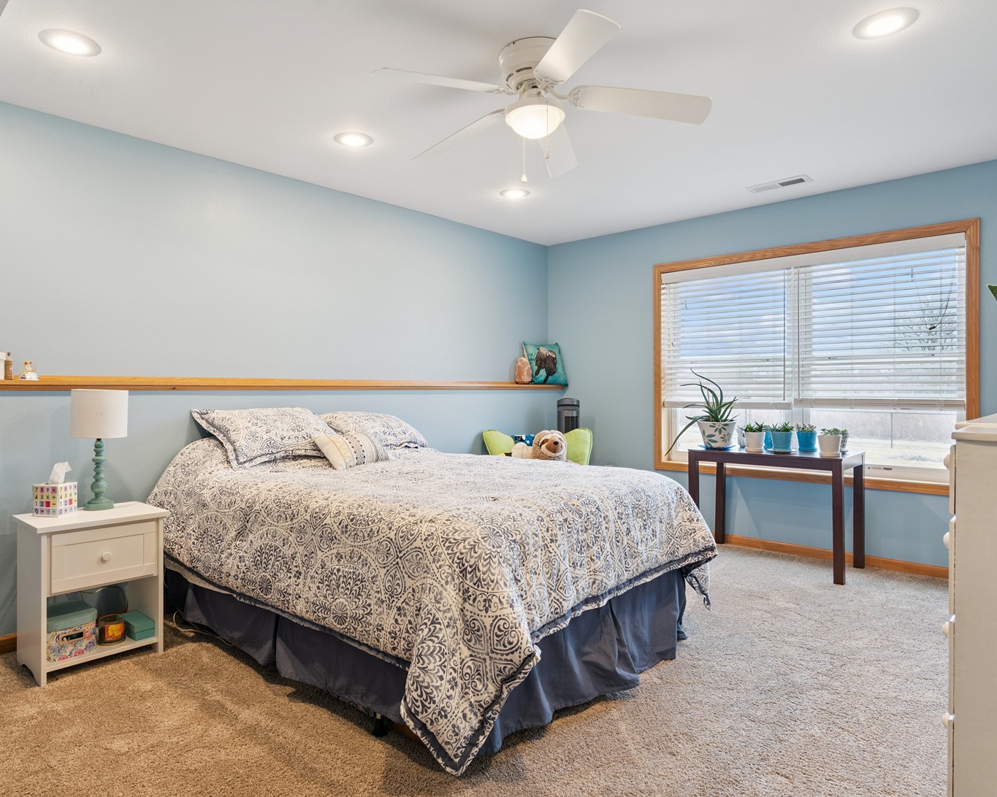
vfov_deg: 65.5
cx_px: 461
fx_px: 620
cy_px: 392
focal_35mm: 21
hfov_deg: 77.5
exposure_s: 1/13
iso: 400
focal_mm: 18
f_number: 8
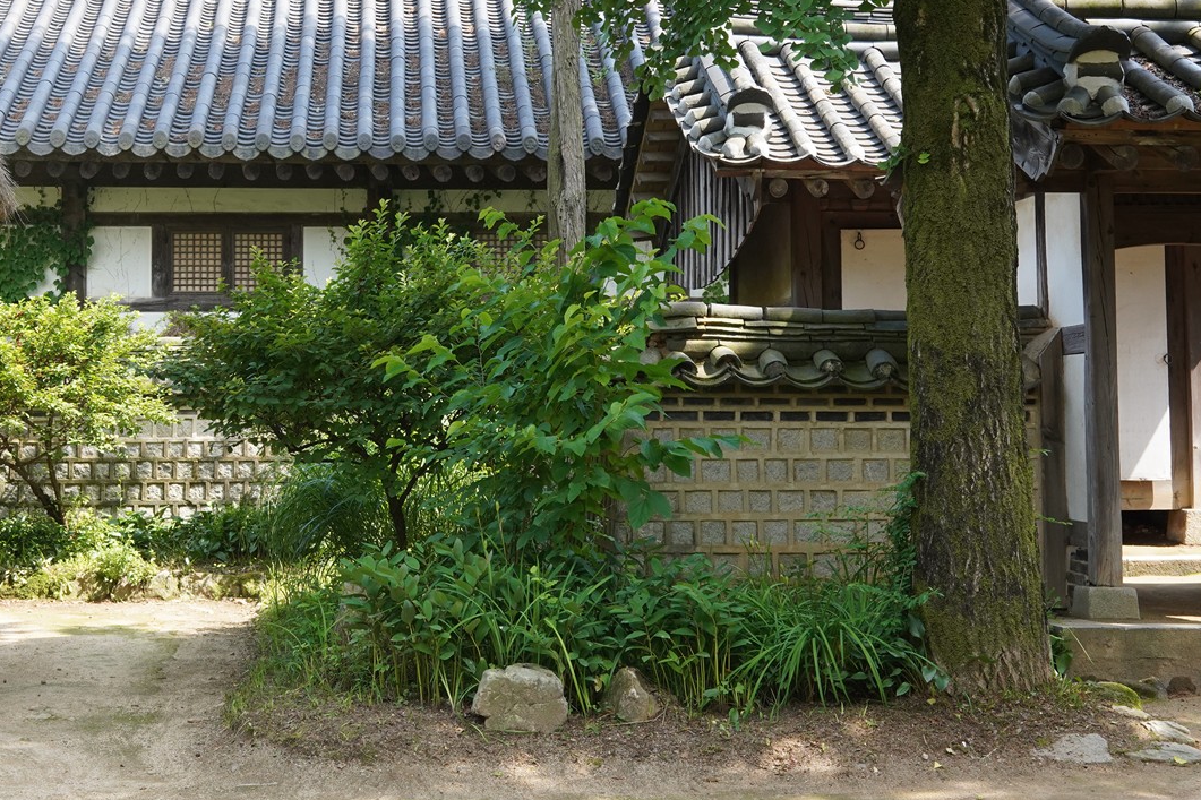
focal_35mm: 66
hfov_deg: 30.4
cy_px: 291
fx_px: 2201
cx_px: 458
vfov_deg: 20.6
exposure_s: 1/200
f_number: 10
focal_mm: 35
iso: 800
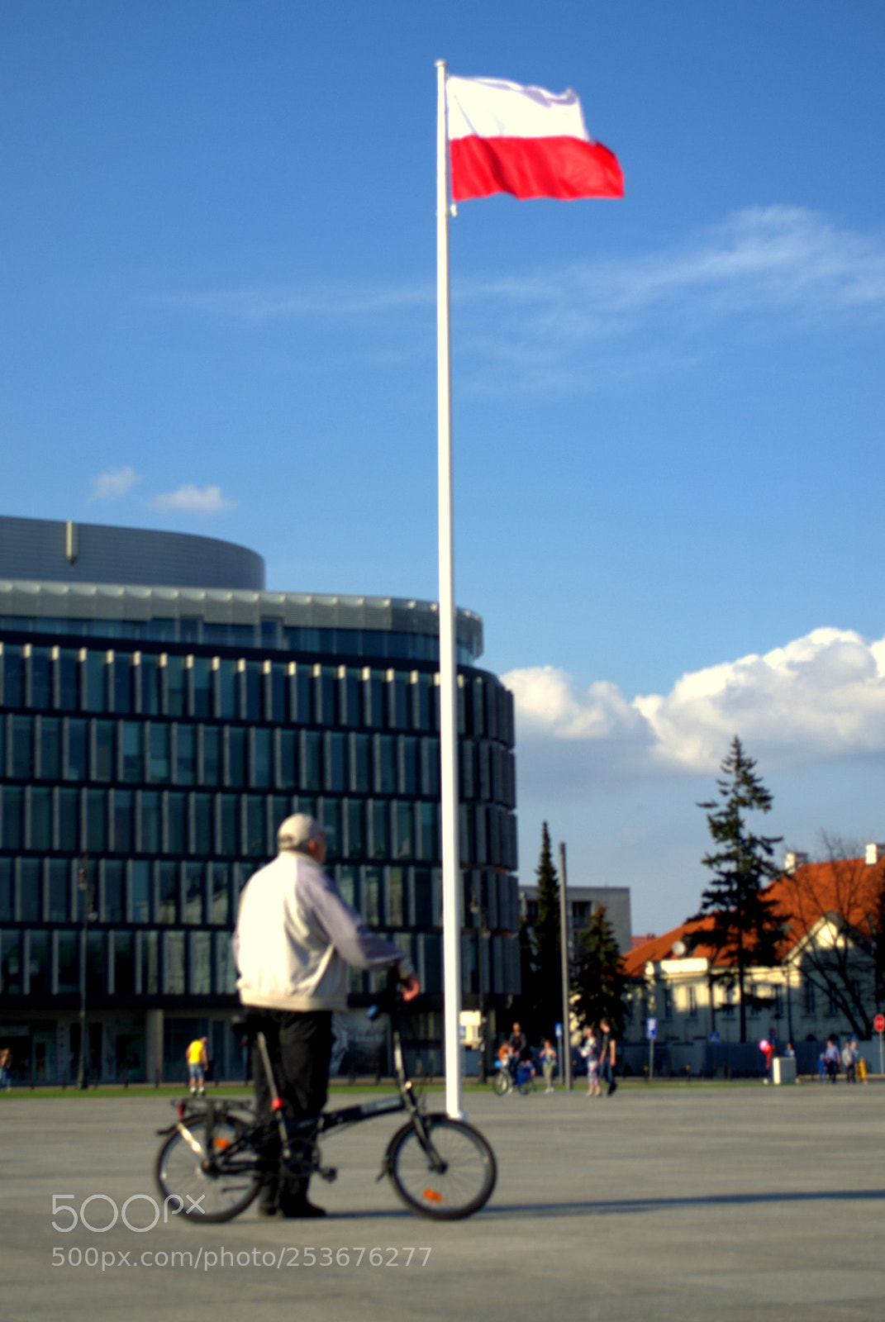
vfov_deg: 35.0
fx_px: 2096
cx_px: 442
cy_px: 661
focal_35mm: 57
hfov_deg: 23.8
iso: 100
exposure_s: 1/250
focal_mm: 38
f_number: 6.3
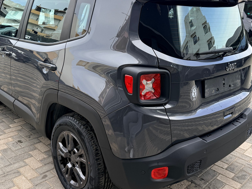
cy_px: 80
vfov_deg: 39.6
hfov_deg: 51.3
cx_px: 115
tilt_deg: -15.6
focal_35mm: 36
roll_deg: -2.4
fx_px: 262
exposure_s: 1/1174
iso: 100
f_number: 1.78
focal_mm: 6.76
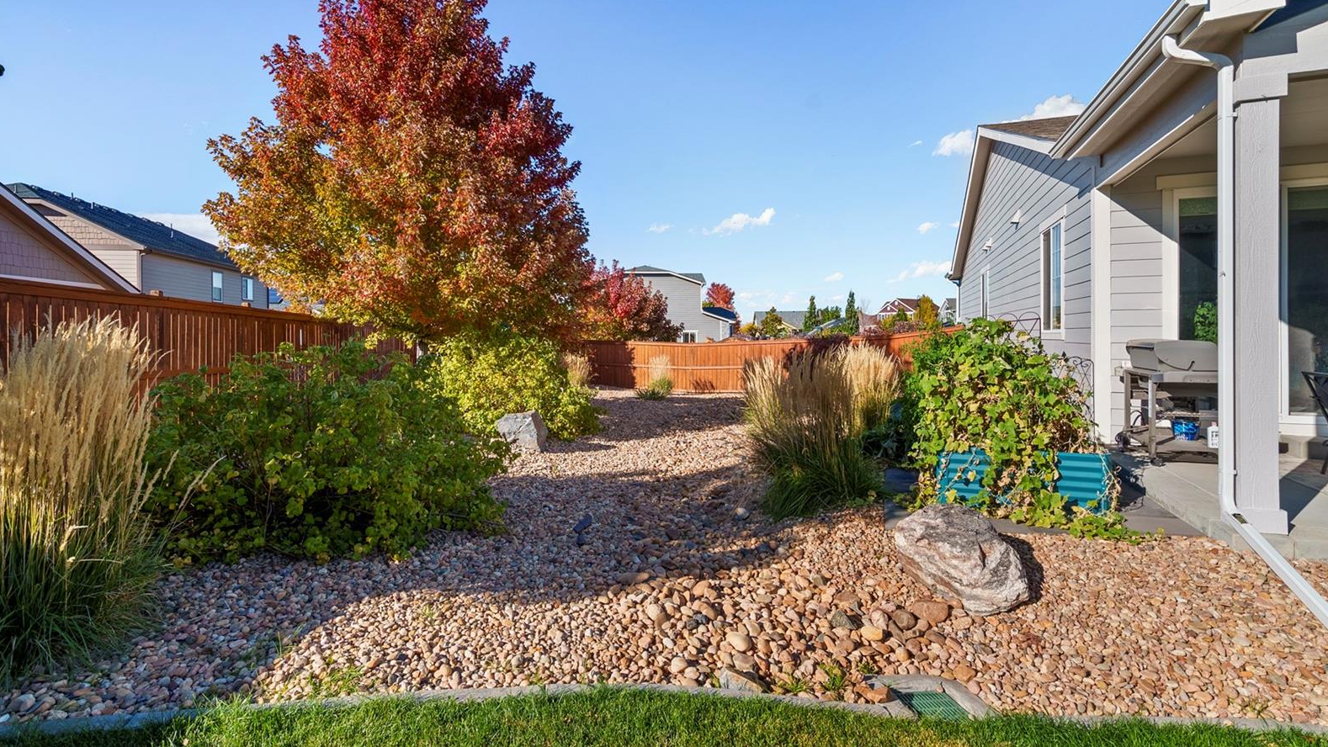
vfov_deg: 63.7
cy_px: 326
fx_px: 599
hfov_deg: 95.9
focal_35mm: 17
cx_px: 663
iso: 100
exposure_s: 1/250
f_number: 8
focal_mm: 16
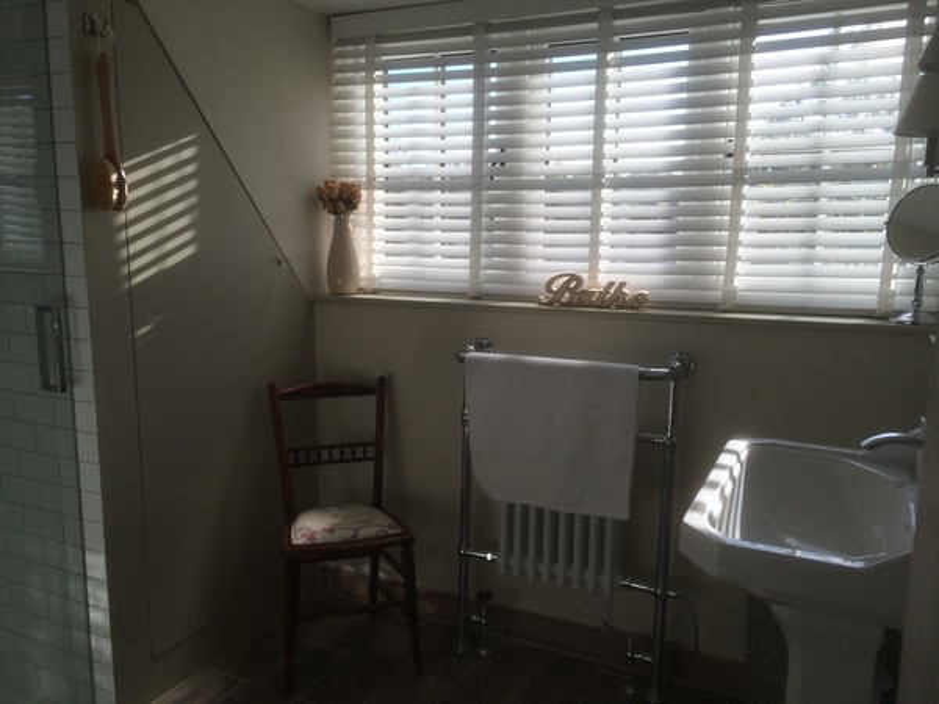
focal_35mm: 29
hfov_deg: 61.7
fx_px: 787
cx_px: 470
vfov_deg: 48.2
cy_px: 352
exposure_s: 1/805
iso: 32
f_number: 2.2
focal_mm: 4.15
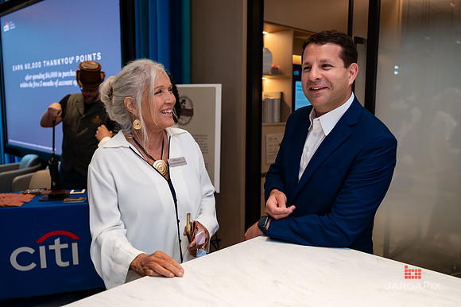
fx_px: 415
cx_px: 232
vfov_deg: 40.6
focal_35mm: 32
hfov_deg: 58.1
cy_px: 152
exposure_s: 1/160
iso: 400
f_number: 3.2
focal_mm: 31.5
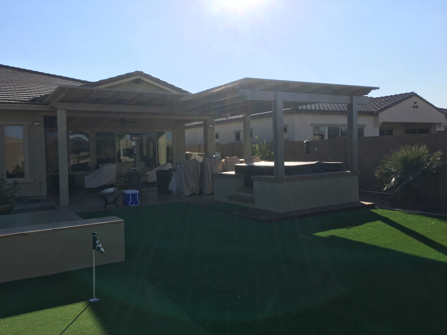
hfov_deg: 61.7
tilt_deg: -1.4
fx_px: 374
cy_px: 168
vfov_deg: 48.2
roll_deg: +1.5
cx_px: 224
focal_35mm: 29
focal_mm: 4.15
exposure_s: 1/1603
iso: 25
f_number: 2.2
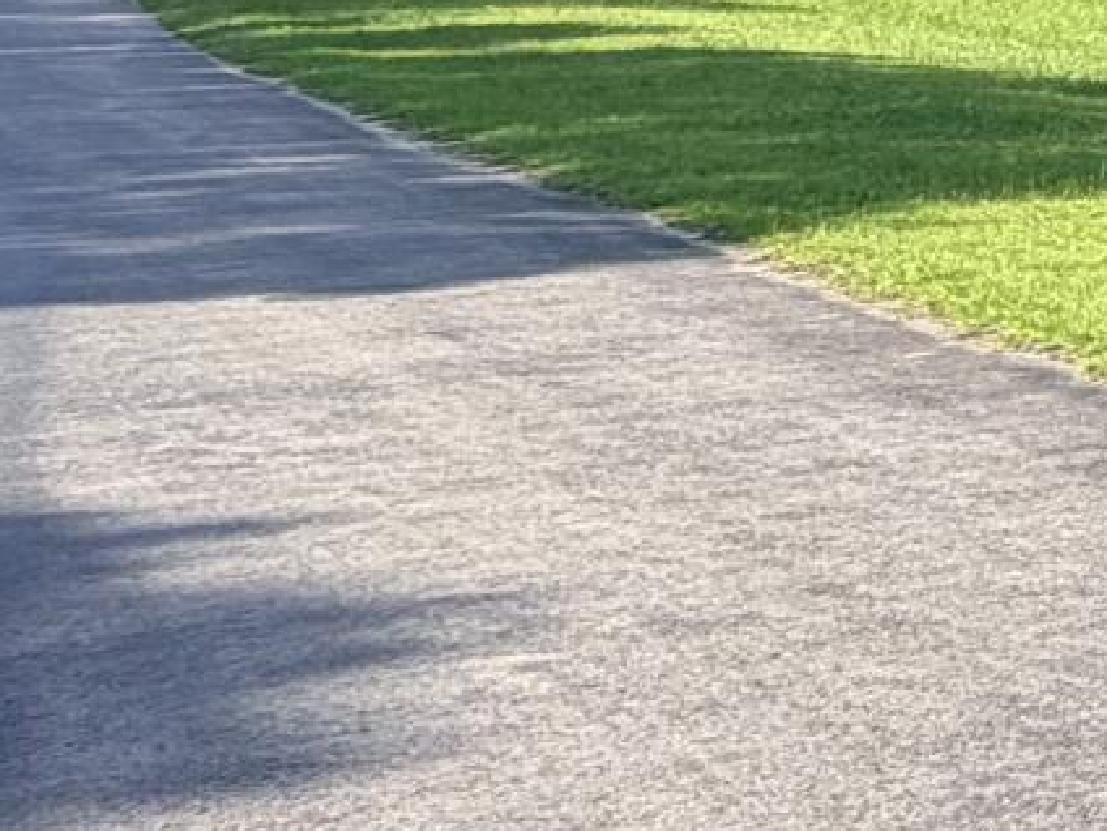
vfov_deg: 14.1
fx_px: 3166
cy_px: -379
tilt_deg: +1.1
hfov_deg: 12.3
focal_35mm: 99
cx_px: 3076
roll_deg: +0.0
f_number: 2.2
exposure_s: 1/770
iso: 40
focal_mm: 2.22
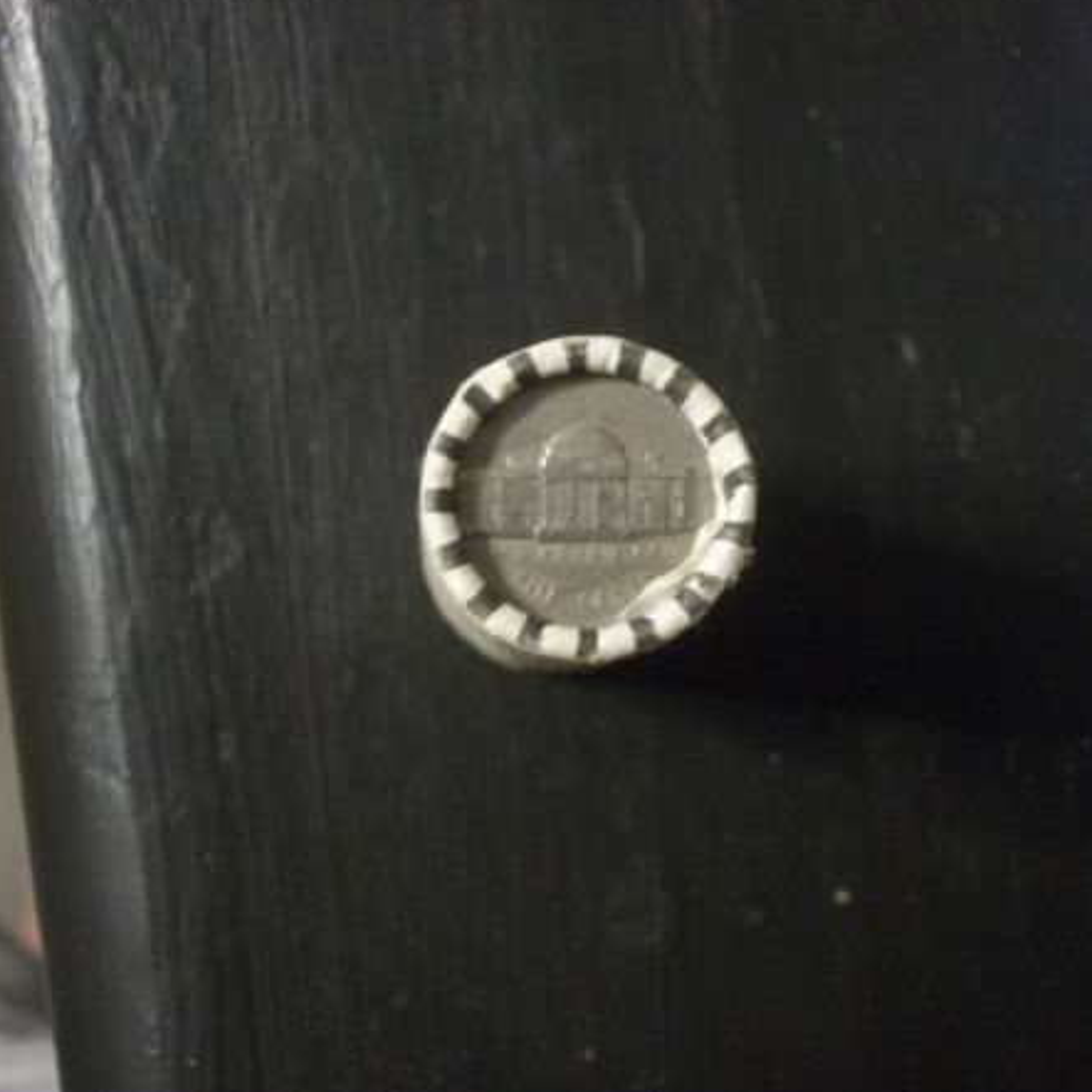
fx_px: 2141
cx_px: 635
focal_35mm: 60
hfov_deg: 28.6
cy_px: 539
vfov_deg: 28.6
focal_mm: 8.8
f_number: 3.6
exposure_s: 1/8
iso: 250
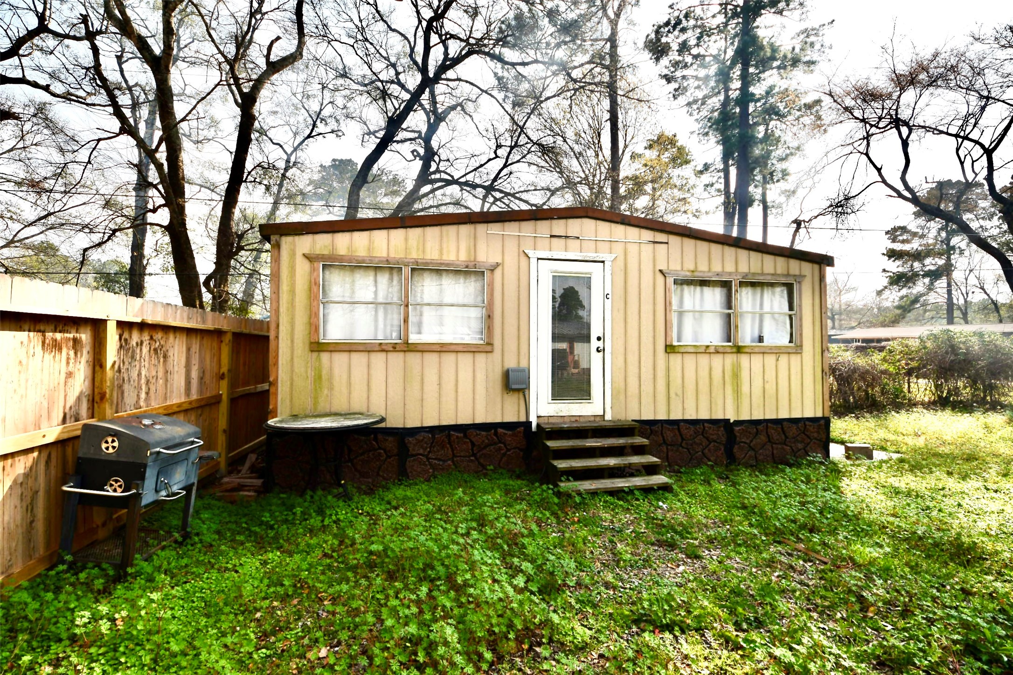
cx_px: 506
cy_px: 338
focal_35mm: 15
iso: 110
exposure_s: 1/250
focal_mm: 10.5
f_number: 8
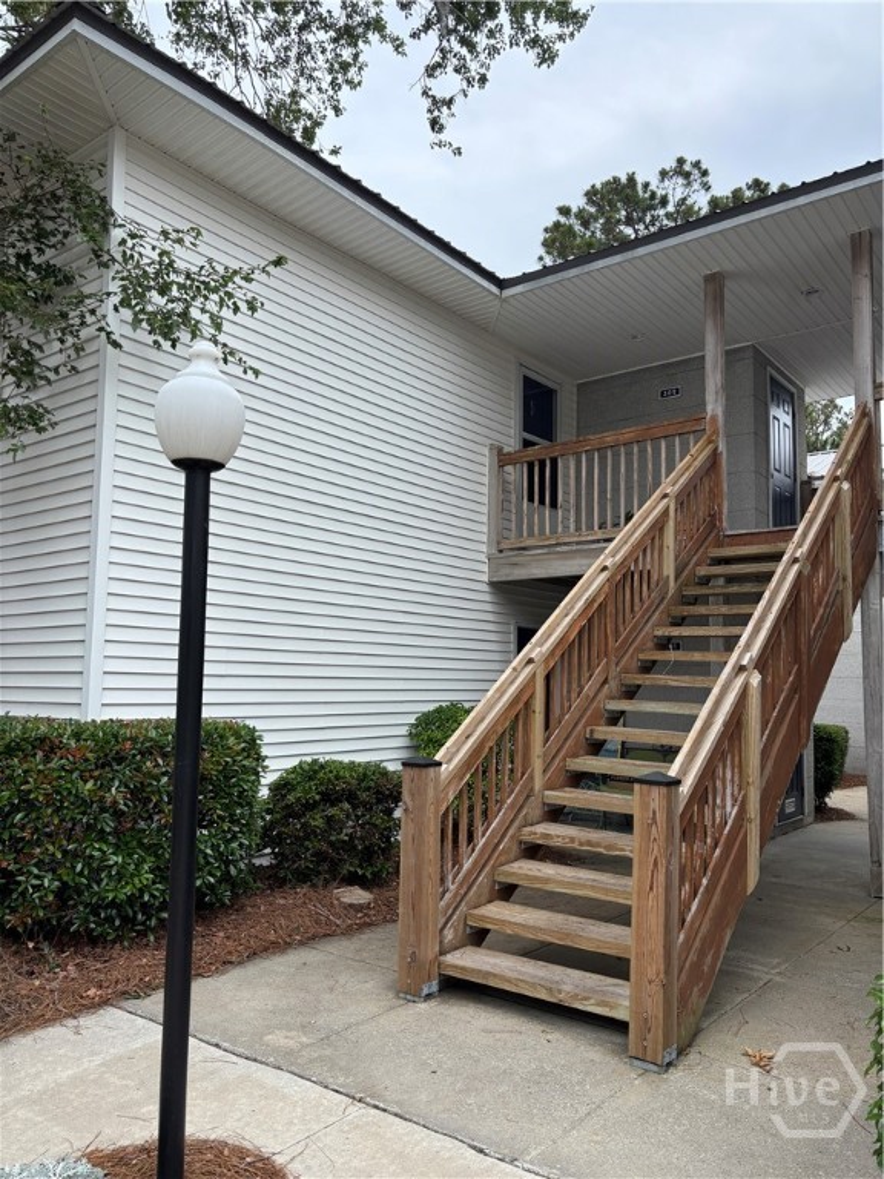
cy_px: 590
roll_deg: -1.0
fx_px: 885
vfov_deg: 67.3
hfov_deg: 53.1
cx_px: 442
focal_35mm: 26
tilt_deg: +4.9
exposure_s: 1/1362
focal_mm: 5.96
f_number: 1.6
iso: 50
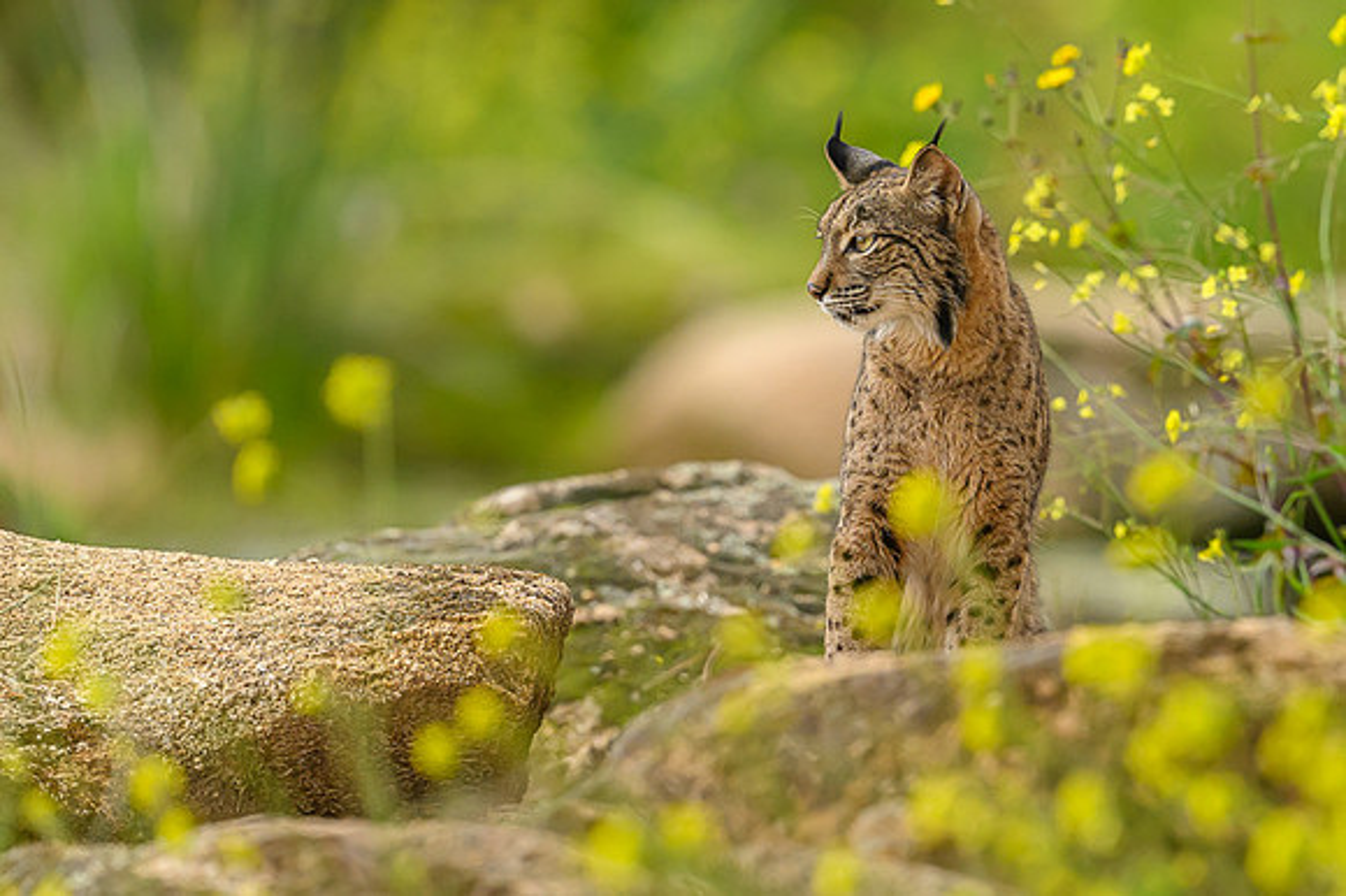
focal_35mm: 710
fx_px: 26544
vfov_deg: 1.9
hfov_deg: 2.9
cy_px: 266
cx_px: 1195
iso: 1000
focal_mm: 400
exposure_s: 1/2000
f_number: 4
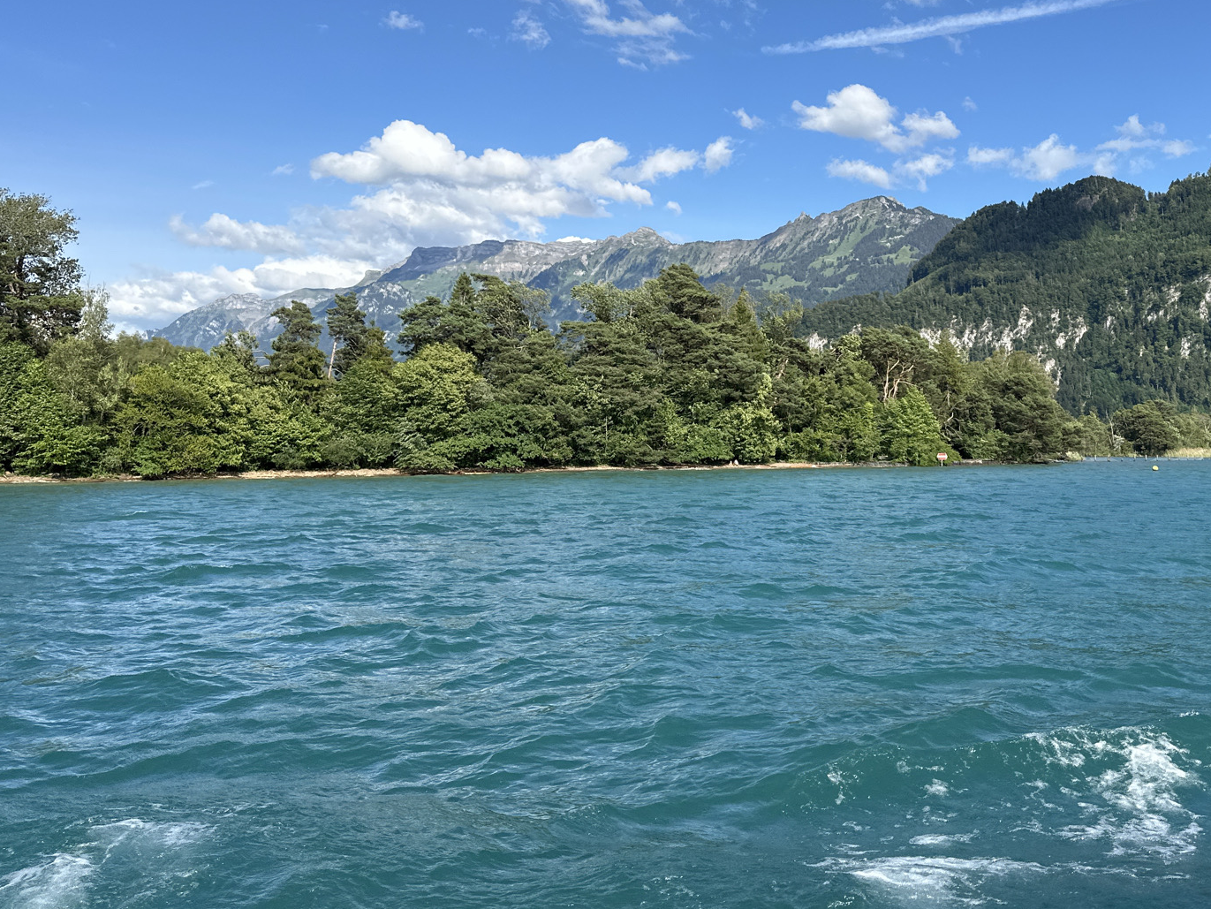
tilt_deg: +6.7
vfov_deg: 40.3
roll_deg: +0.1
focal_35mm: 35
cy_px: 310
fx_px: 1225
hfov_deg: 51.7
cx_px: 803
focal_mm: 6.86
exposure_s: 1/4184
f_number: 1.78
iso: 80
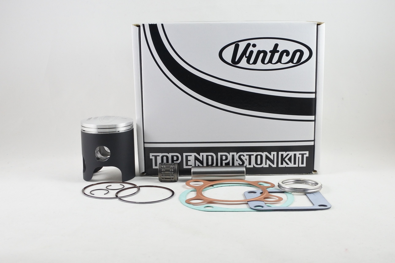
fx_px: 395
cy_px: 132
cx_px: 198
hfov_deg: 53.1
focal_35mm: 36
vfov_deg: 36.9
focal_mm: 13.4
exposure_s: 1/125
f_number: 4
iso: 500
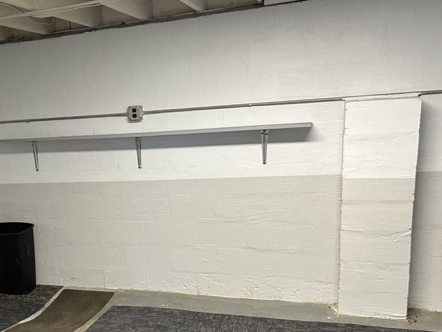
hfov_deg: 46.7
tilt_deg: -12.5
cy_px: 226
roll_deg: +4.8
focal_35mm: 39
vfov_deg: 36.4
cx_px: 129
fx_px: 498
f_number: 1.5
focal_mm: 5.7
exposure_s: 1/60
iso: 125
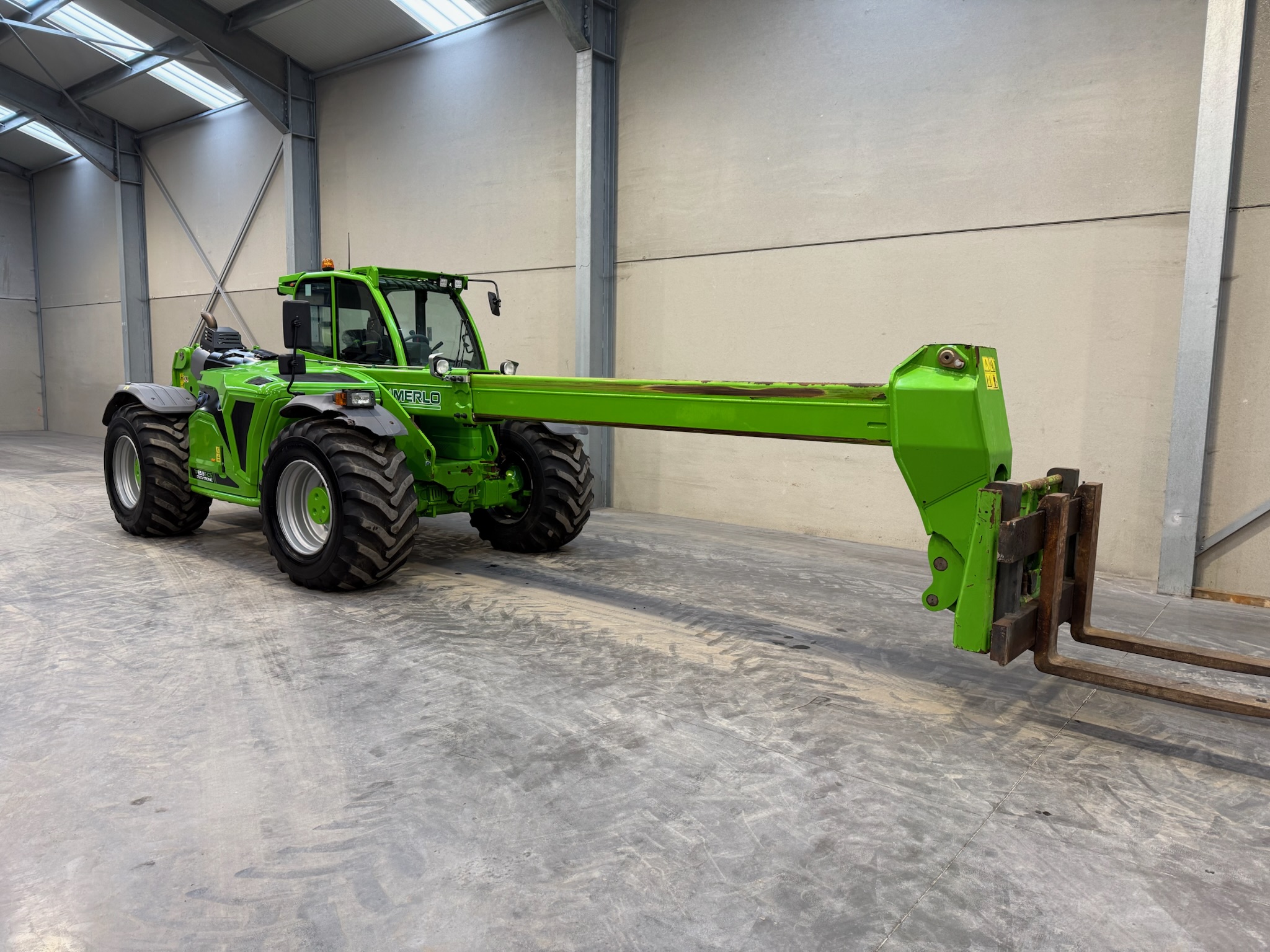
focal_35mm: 24
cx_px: 635
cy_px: 476
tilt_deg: -6.9
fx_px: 881
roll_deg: -1.0
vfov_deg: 56.8
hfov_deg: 71.6
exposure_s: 1/121
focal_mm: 6.76
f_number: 1.78
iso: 125
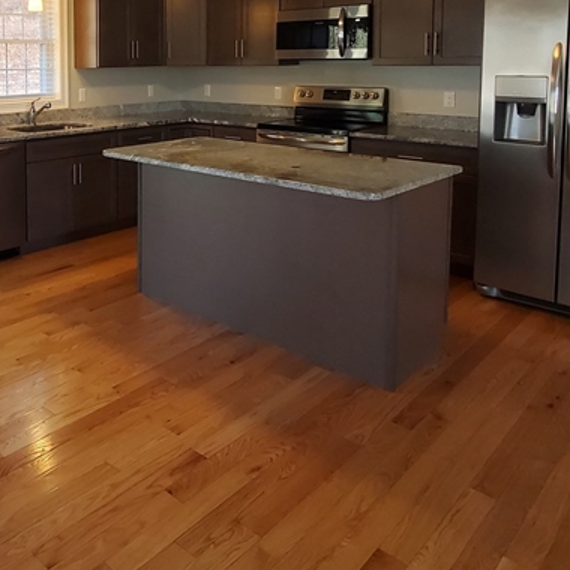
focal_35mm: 31
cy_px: 100
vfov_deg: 49.0
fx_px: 578
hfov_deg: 48.1
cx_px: 78
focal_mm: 1.8
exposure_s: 1/60
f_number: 2.2
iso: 250
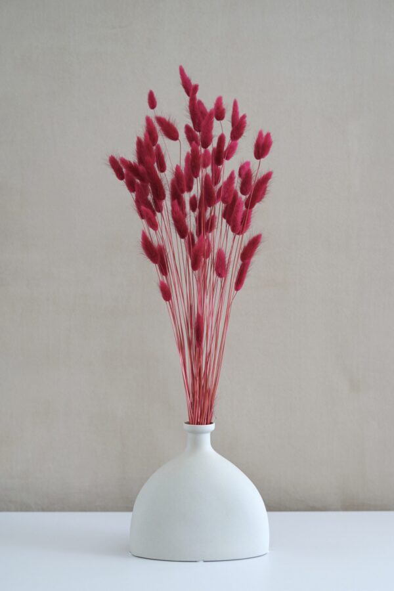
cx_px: 197
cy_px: 296
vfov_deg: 39.6
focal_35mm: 50
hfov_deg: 27.0
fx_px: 821
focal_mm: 50
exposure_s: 1/30
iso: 100
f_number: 3.5
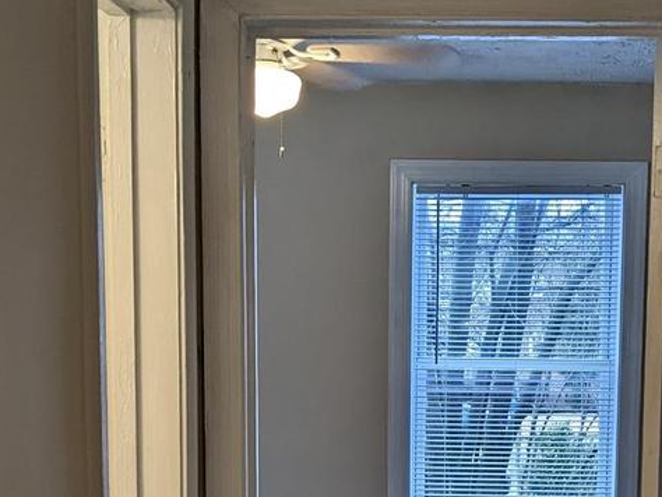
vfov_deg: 17.4
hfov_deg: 23.7
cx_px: 433
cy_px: 540
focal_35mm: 82
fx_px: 1569
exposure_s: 1/120
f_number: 1.73
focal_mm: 4.38
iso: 100
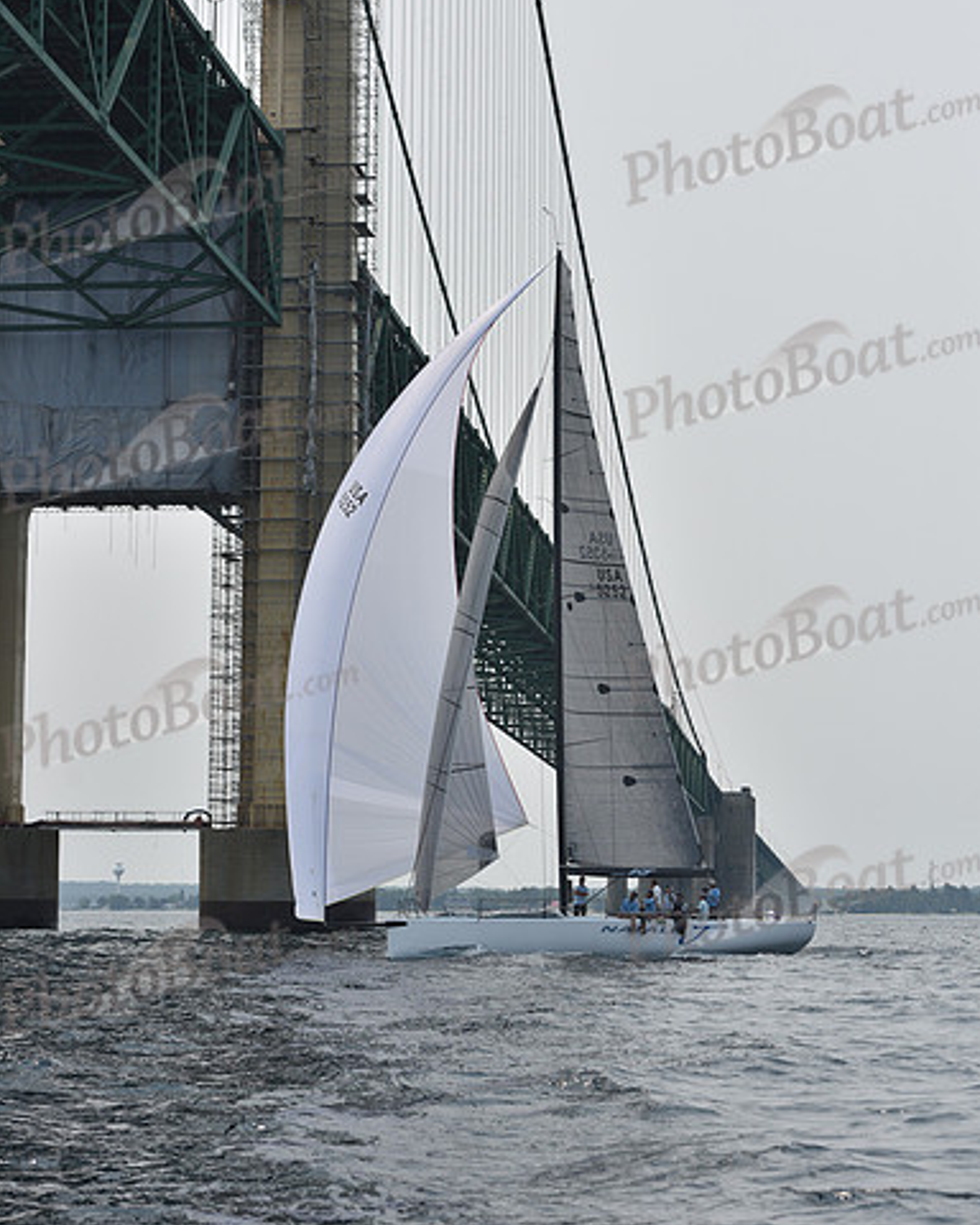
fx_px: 3082
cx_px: 491
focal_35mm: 85
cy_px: 544
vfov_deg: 22.5
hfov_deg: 18.1
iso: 250
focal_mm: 75
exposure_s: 1/3200
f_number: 5.6
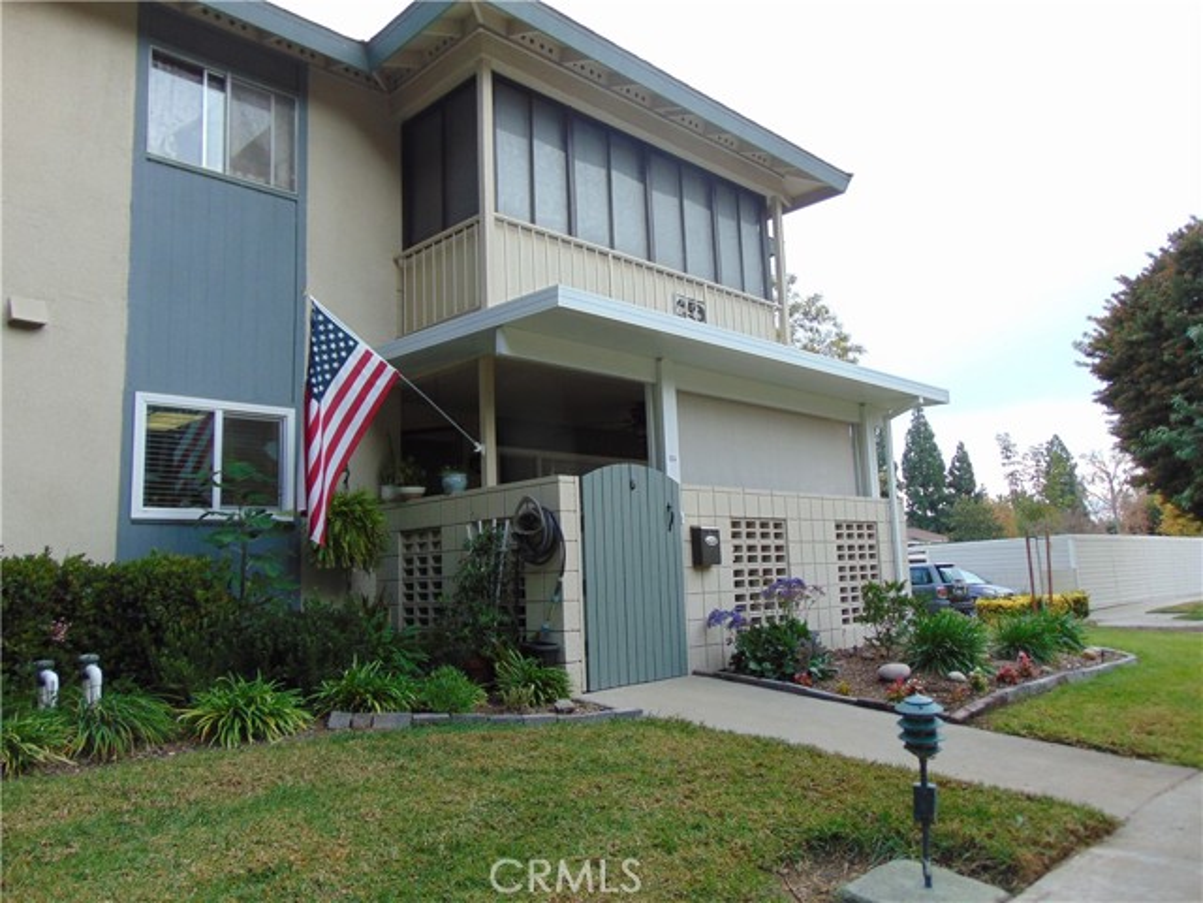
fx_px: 869
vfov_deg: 54.9
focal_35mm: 25
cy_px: 452
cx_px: 602
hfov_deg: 69.4
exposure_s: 1/200
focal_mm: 4.5
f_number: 3
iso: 80
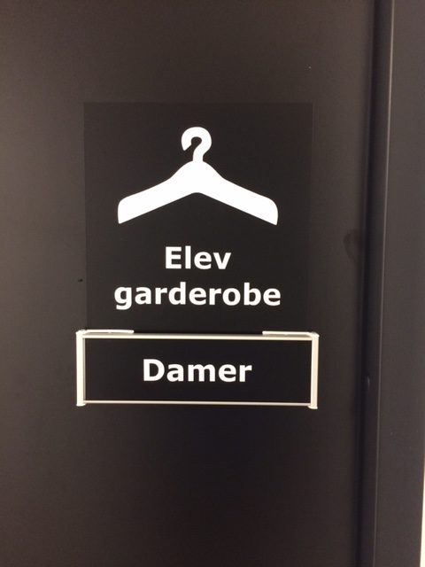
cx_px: 212
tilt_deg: -5.2
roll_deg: +1.1
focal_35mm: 29
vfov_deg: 61.7
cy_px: 284
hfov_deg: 48.2
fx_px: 475
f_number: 2.2
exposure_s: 1/20
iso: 320
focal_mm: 4.15
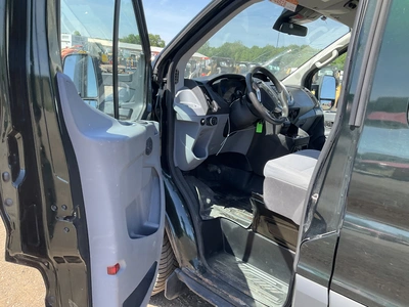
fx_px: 343
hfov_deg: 61.7
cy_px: 154
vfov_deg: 48.2
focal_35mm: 29
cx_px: 204
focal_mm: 3
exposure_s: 1/270
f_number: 1.8
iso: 25
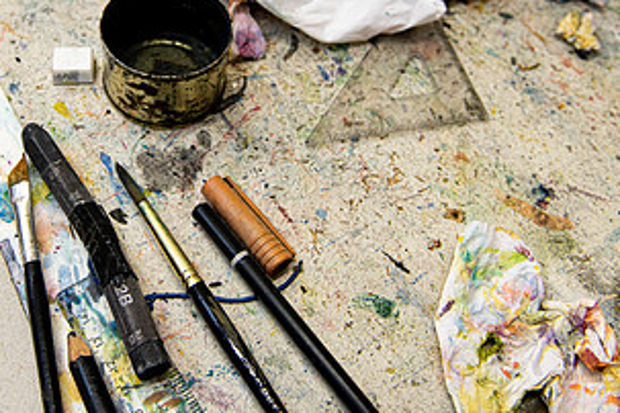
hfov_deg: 42.0
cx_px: 190
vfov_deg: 28.6
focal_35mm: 46
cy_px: 79
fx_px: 792
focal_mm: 24
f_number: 5.6
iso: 64
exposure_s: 1/5
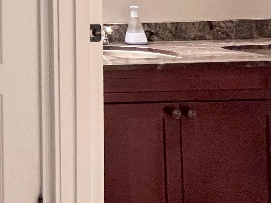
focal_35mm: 42
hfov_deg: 28.6
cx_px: -136
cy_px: -3
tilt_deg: +0.5
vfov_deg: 31.6
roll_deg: -0.6
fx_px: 329
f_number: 1.8
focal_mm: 1.57
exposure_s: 1/60
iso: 400
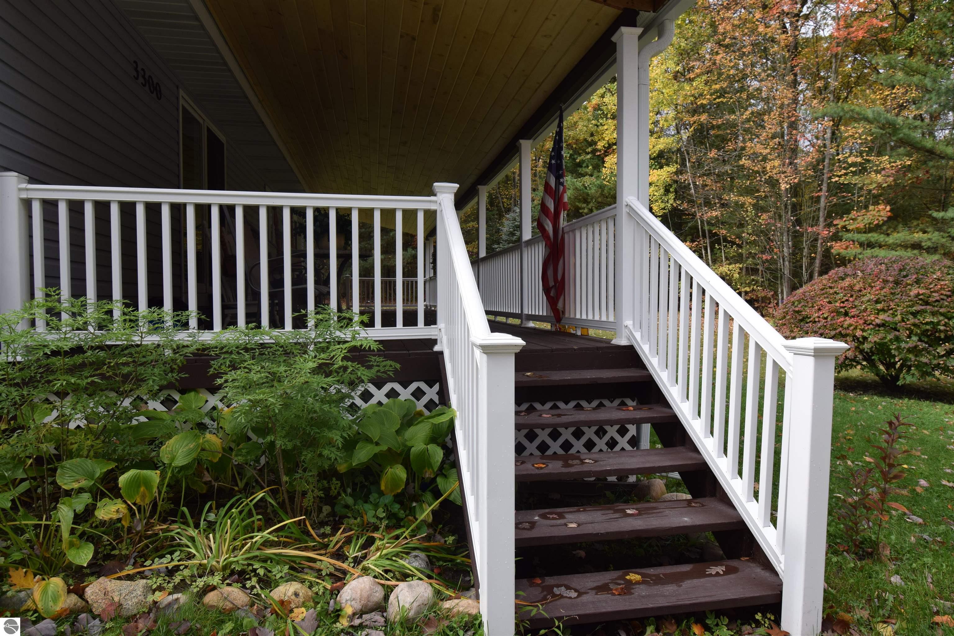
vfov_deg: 59.5
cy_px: 318
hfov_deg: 81.2
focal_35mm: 21
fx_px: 556
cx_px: 477
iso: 320
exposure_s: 1/250
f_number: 8
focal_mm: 14
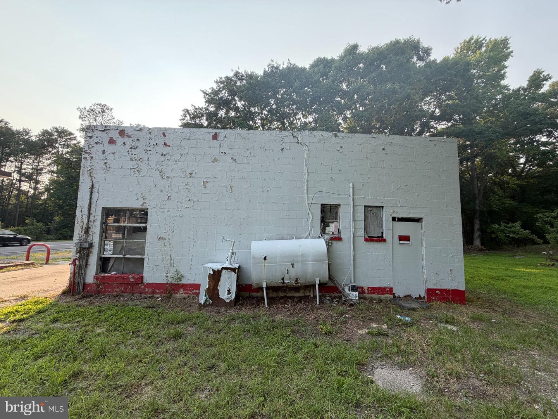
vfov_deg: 85.7
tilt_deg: +7.3
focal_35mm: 14
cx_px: 279
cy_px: 210
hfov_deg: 102.1
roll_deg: -1.0
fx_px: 226
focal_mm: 2.22
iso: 50
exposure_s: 1/379
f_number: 2.2
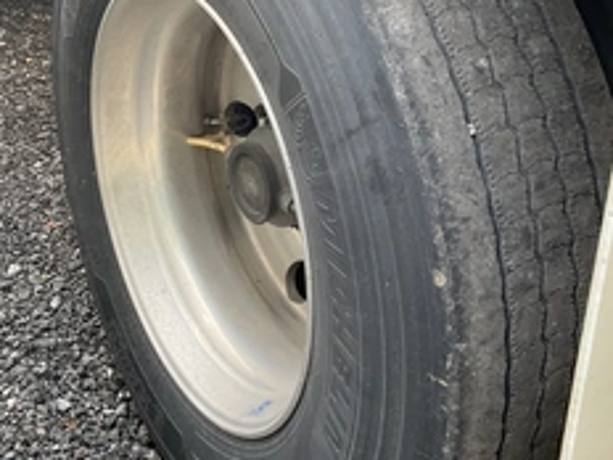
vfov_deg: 28.3
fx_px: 885
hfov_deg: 37.9
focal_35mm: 50
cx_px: 217
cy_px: 74
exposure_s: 1/122
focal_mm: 3
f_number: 1.8
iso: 40
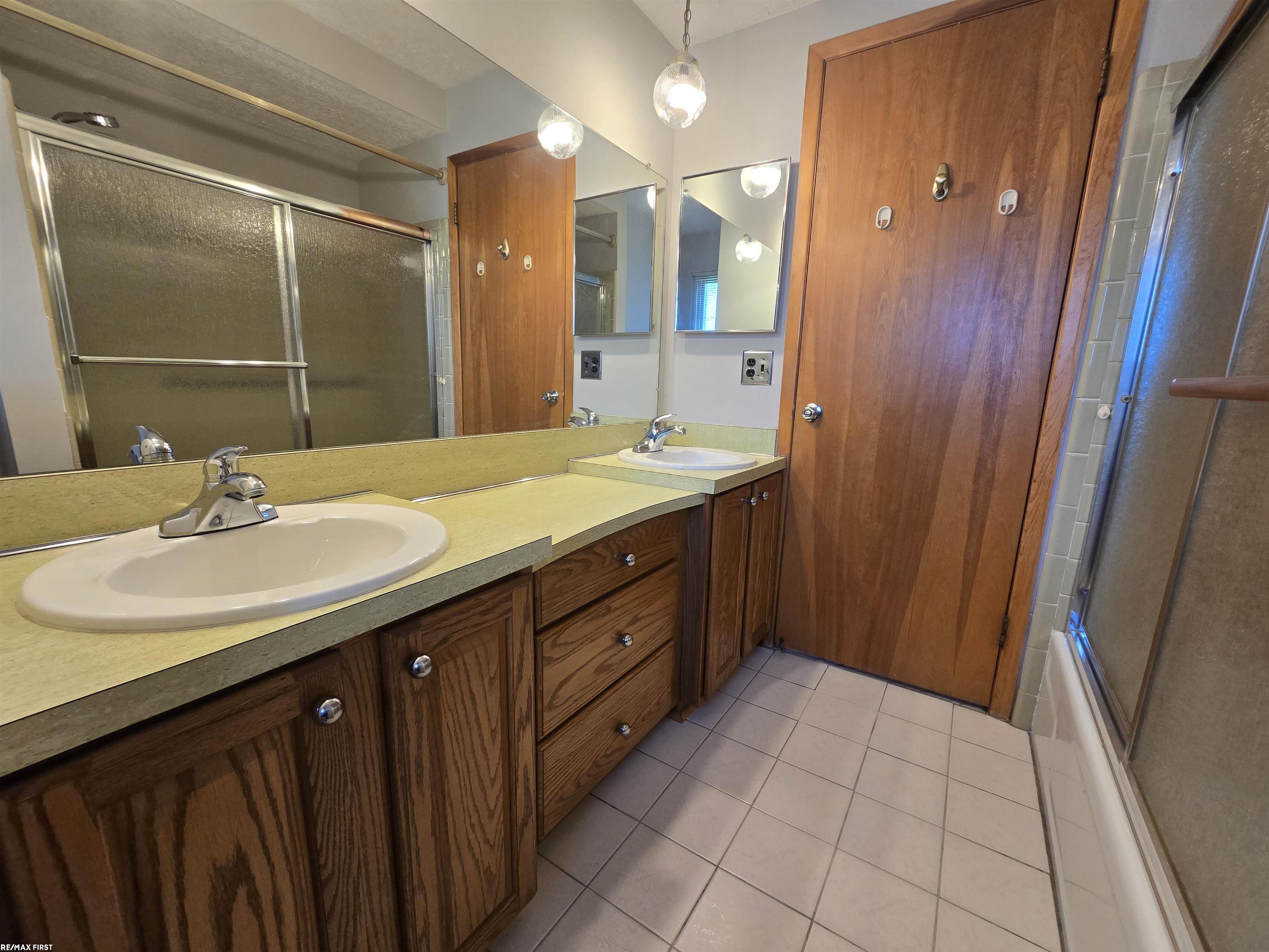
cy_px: 476
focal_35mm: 13
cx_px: 634
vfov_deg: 89.9
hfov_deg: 106.2
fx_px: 477
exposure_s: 1/60
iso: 160
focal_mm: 2.2
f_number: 2.2
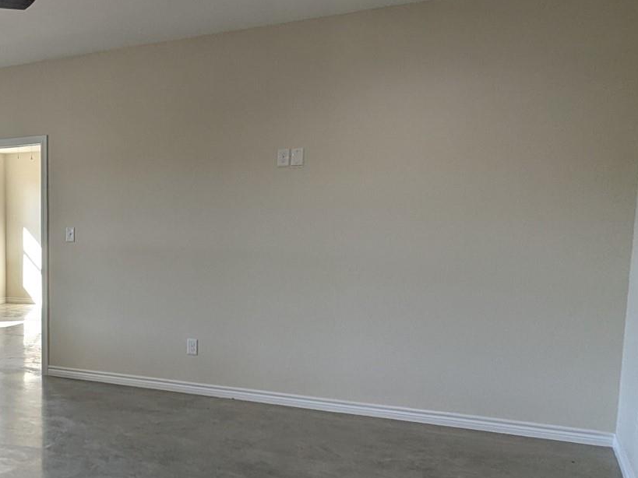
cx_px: -26
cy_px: 308
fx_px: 737
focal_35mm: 40
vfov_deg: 35.7
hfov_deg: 40.0
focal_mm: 2.35
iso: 73
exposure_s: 1/139
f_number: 2.2
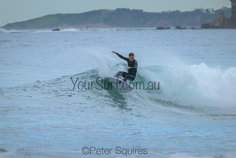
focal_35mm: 574
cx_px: 115
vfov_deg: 2.4
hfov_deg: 3.6
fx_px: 3764
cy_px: 80
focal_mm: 550
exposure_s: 1/1250
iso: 3600
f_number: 11
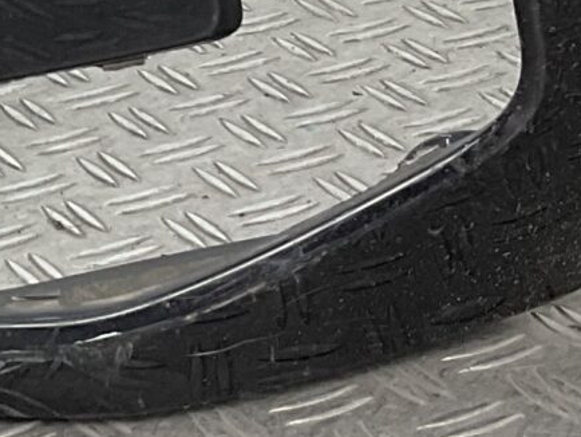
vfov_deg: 8.3
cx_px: -290
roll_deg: +7.3
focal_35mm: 171
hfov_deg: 11.1
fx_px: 2872
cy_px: -402
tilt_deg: -11.7
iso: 16
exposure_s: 1/100
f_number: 1.8
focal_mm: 3
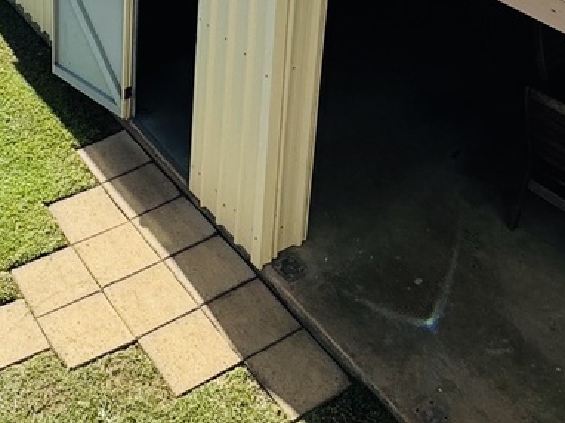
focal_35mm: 55
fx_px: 897
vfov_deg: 22.3
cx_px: 180
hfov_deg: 34.6
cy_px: -196
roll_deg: -1.8
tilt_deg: -14.1
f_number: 2.2
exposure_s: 1/2273
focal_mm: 2.22
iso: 50
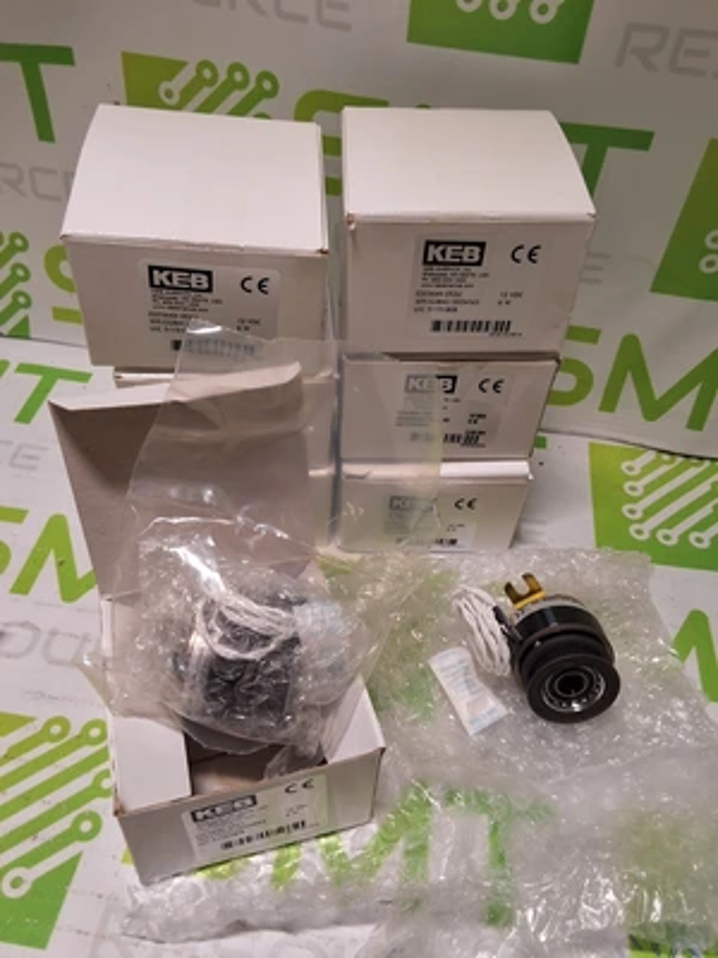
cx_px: 359
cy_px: 479
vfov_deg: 63.4
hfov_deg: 49.7
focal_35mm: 28
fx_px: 774
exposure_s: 1/50
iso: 32
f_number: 1.9
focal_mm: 2.91
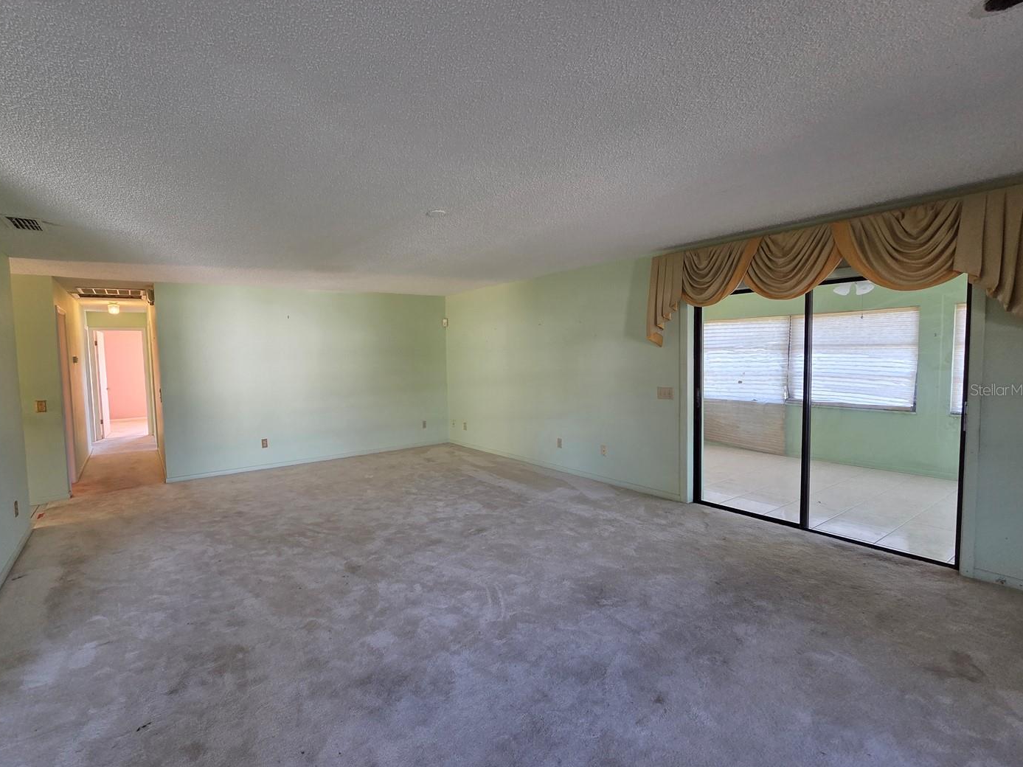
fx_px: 443
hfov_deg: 97.7
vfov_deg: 81.7
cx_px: 450
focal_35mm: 15
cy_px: 389
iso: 200
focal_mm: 2.2
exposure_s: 1/60
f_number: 2.2
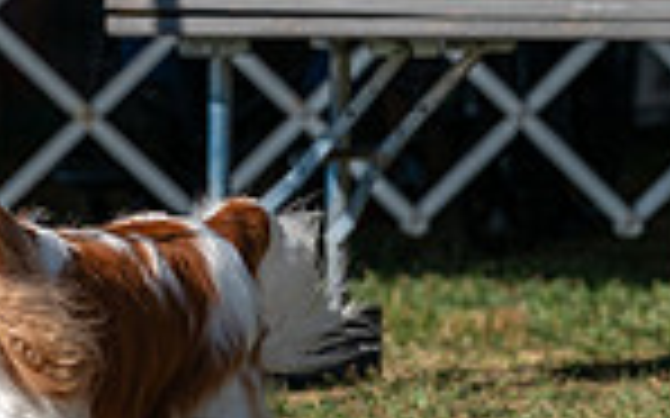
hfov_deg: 2.7
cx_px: -160
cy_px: -112
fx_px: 14347
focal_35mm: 786
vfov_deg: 1.7
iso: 125
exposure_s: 1/1250
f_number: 4.5
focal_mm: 170
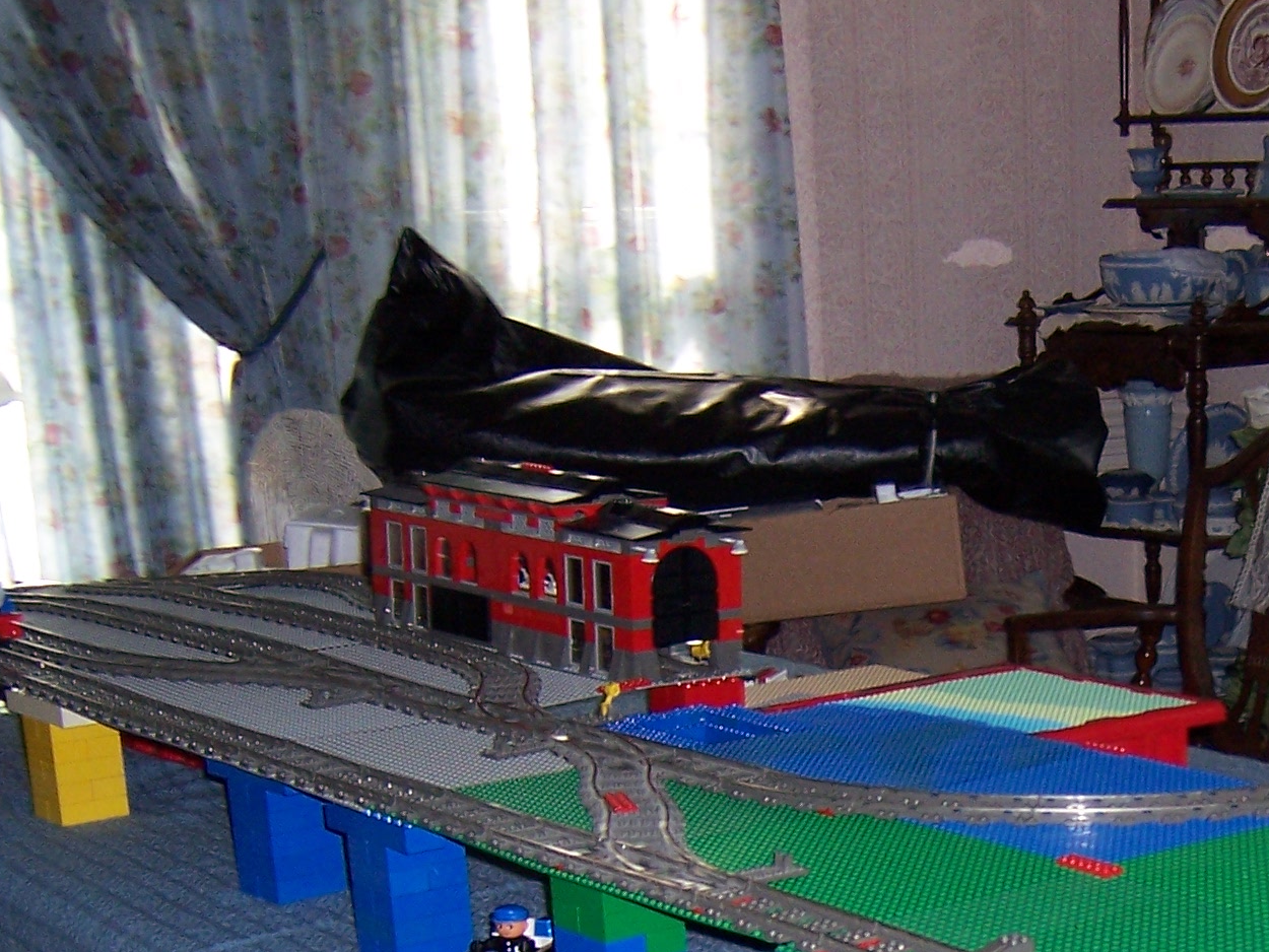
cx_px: 1145
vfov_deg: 20.9
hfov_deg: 27.5
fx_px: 2493
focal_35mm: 68
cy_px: 962
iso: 140
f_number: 2.8
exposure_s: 1/60
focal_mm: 5.5
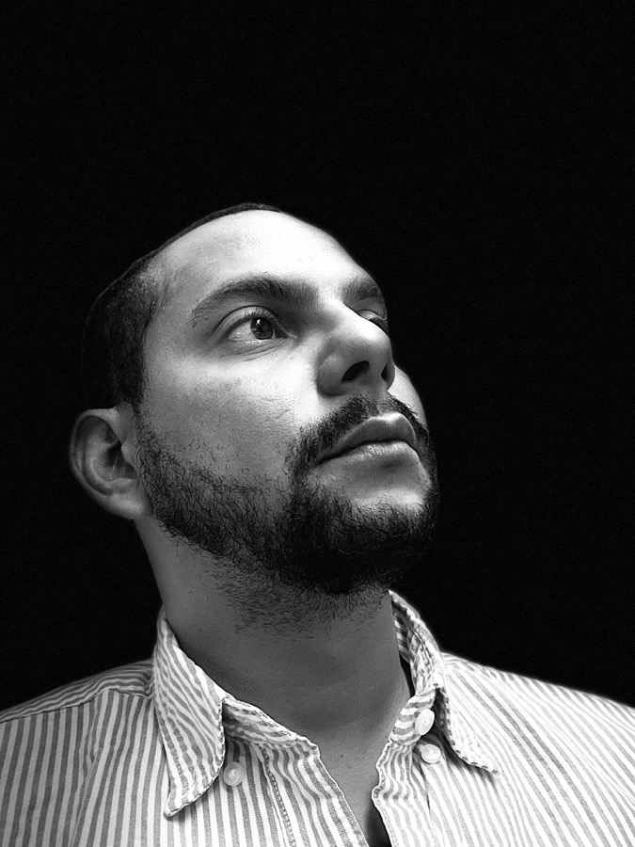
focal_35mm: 30
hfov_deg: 46.8
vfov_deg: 60.0
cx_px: 318
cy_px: 424
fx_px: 734
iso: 320
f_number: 2.2
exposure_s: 1/30
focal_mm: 2.71
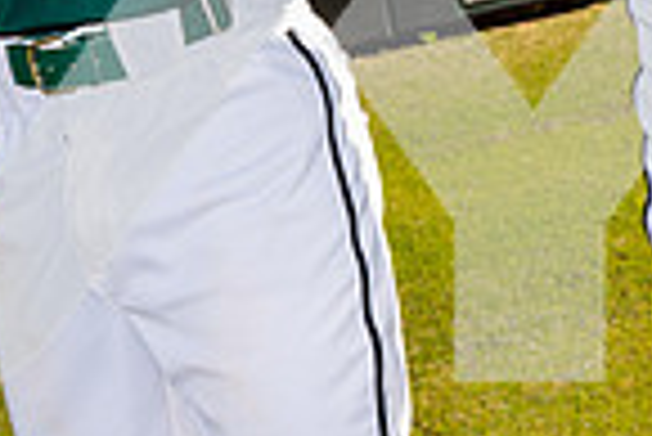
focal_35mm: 120
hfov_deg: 16.5
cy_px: -398
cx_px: 733
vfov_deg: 10.6
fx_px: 2175
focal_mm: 30
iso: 100
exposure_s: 1/250
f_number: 8
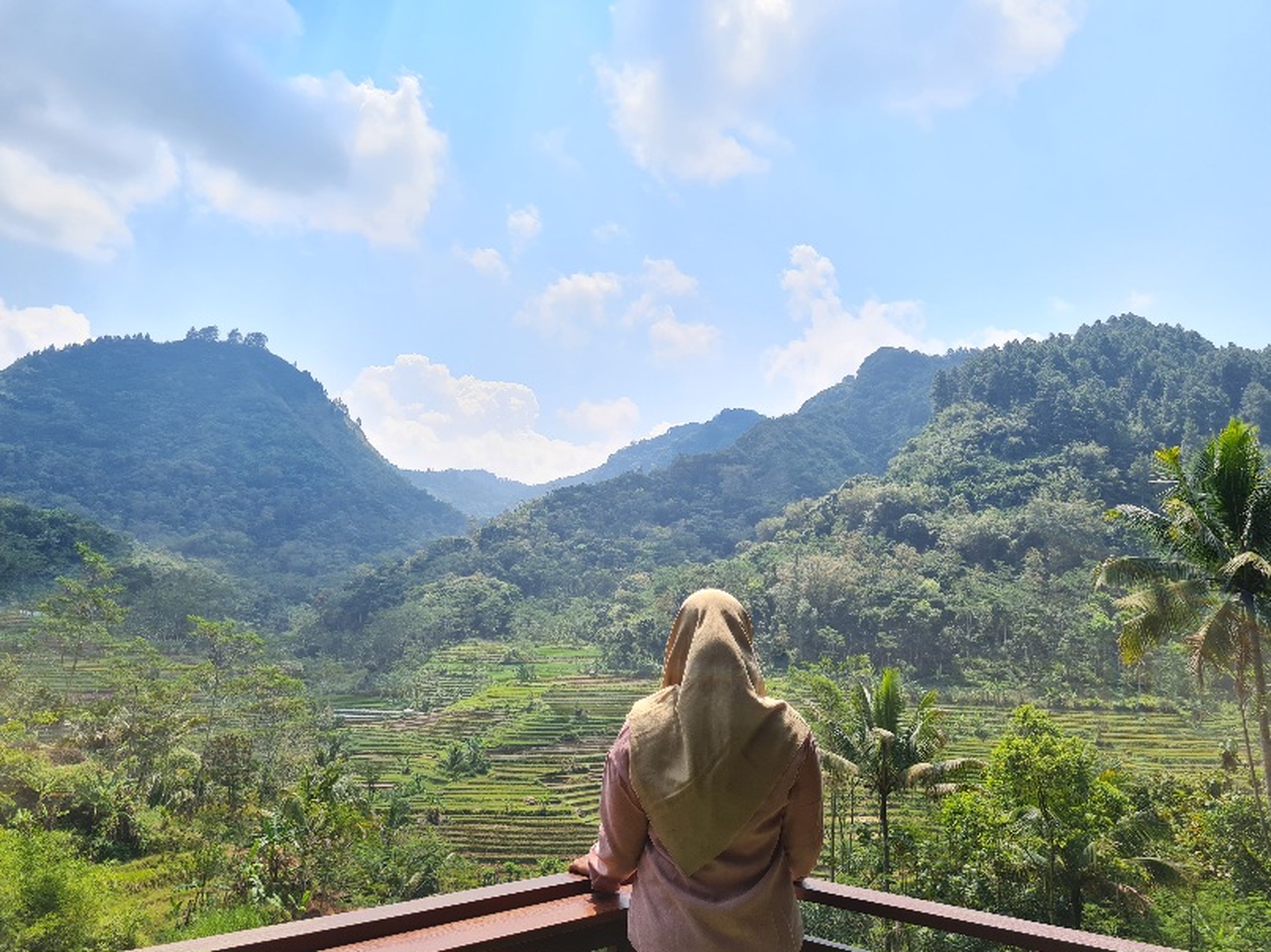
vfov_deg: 53.0
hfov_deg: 67.3
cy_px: 476
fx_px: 954
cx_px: 636
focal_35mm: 26
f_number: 1.8
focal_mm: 5.4
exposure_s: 1/2000
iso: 50
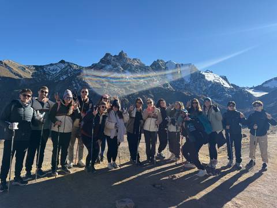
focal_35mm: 24
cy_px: 104
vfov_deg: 56.8
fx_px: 192
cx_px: 138
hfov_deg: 71.6
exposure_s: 1/2445
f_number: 1.78
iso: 100
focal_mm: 6.76
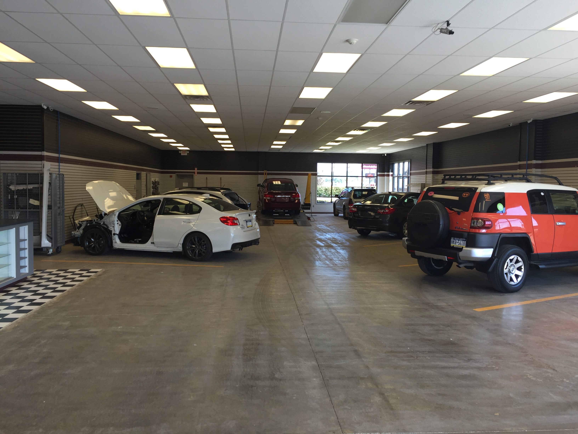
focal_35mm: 29
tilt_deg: -3.1
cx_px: 289
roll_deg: -2.0
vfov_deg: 48.2
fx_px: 484
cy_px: 217
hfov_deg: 61.7
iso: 32
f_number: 2.2
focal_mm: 4.15
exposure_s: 1/60
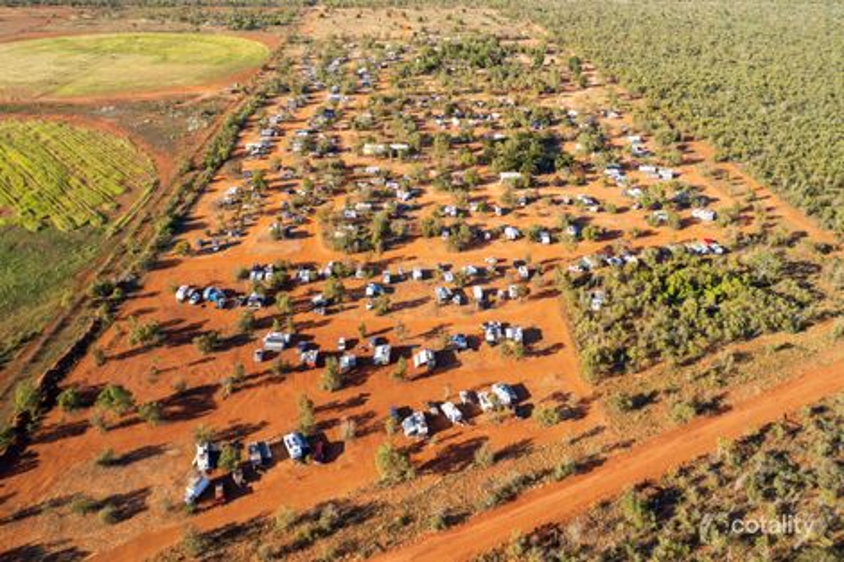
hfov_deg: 78.6
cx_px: 422
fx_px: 516
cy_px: 281
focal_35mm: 22
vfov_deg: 57.2
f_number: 2.8
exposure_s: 1/730
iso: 110
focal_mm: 8.38
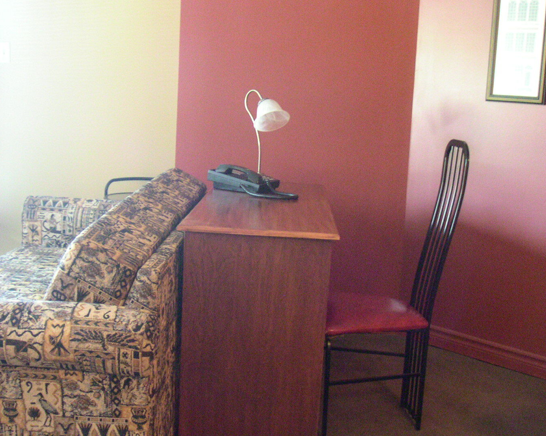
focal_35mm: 44
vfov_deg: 34.1
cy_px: 229
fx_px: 711
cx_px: 262
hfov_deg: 42.0
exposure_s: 1/4
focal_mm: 6
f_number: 2.8
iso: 400
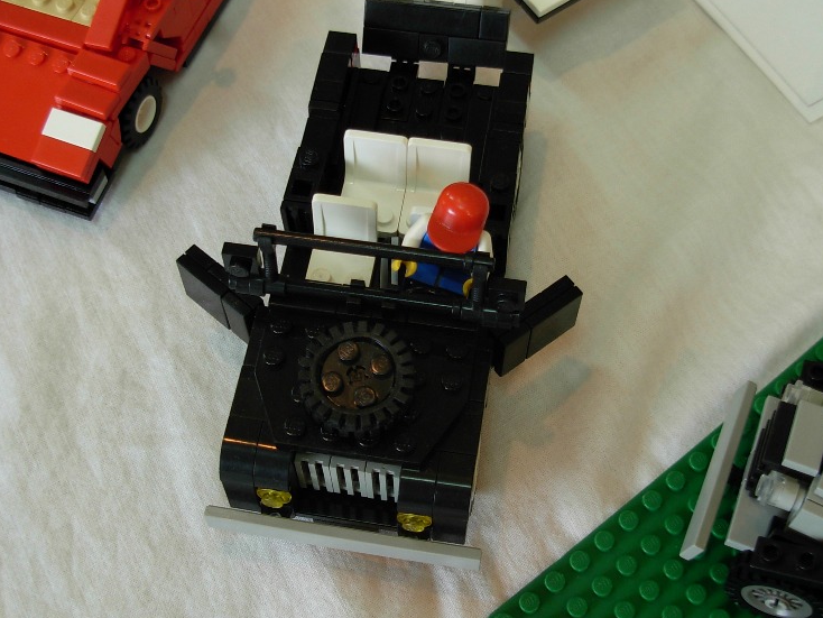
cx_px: 408
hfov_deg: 36.2
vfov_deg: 27.5
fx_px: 1260
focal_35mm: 53
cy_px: 265
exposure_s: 1/12.3
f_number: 2.9
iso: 79
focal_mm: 6.3
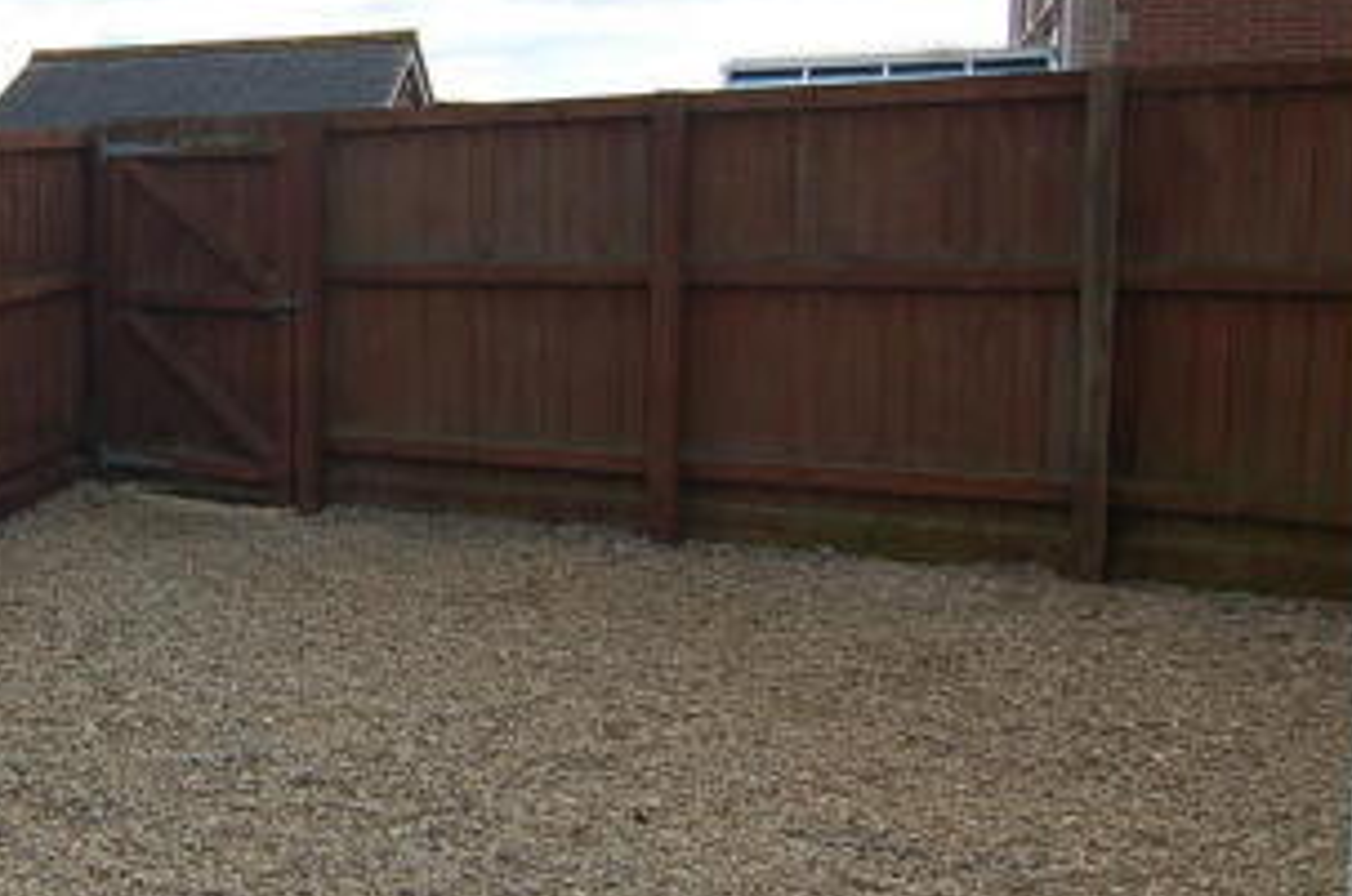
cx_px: 71
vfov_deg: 33.9
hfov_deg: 44.0
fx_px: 1462
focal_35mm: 39
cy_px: 334
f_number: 8
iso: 200
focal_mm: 12
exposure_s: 1/250
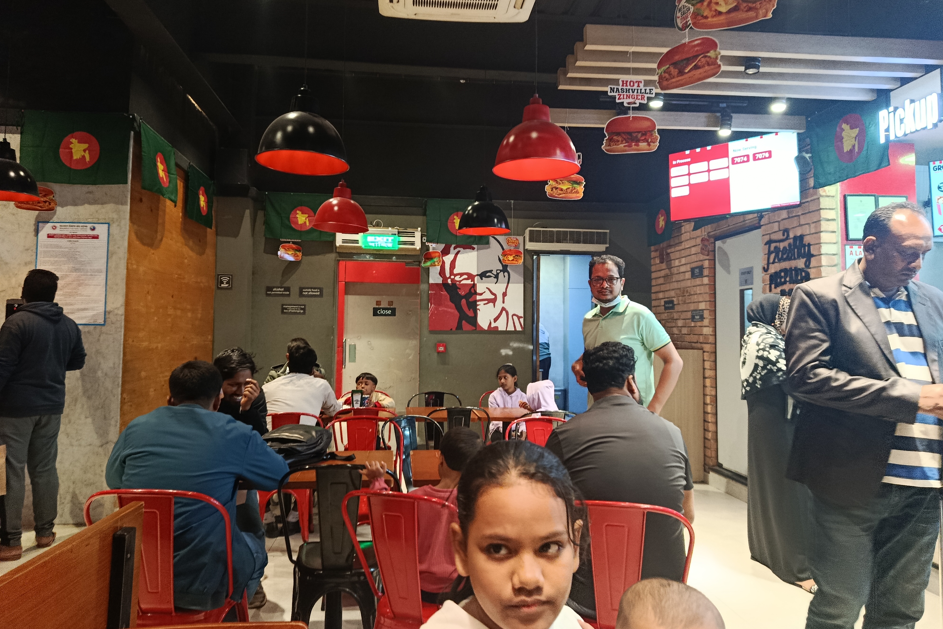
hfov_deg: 71.5
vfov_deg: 51.2
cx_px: 472
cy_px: 293
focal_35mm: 25
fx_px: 655
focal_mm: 5.24
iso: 1309
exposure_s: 1/33.3
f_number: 1.7
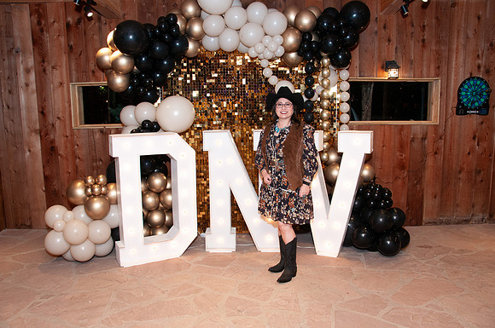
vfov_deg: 47.8
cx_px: 248
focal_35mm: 27
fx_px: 371
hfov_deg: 67.5
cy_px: 164
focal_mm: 18
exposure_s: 1/100
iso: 640
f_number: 5.6
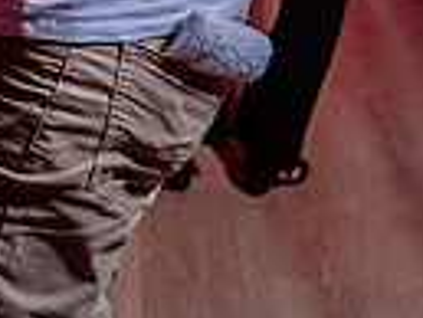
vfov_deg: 12.1
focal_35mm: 112
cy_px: -274
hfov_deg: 16.0
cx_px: -226
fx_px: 1370
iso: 800
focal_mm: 24
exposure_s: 1/80
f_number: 3.2
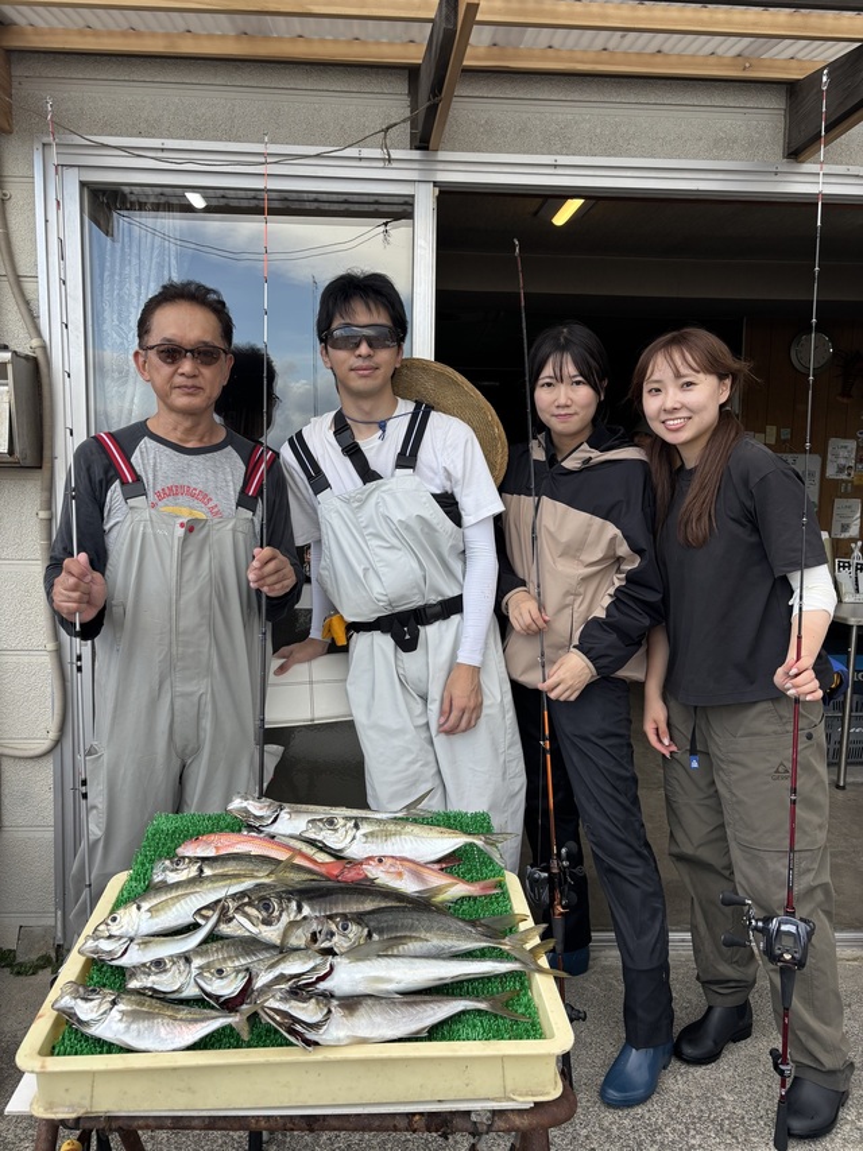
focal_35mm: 26
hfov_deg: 53.0
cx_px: 432
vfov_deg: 67.3
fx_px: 865
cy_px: 576
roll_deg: -1.3
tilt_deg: -5.9
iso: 50
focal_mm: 5.96
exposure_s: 1/452
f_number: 1.6
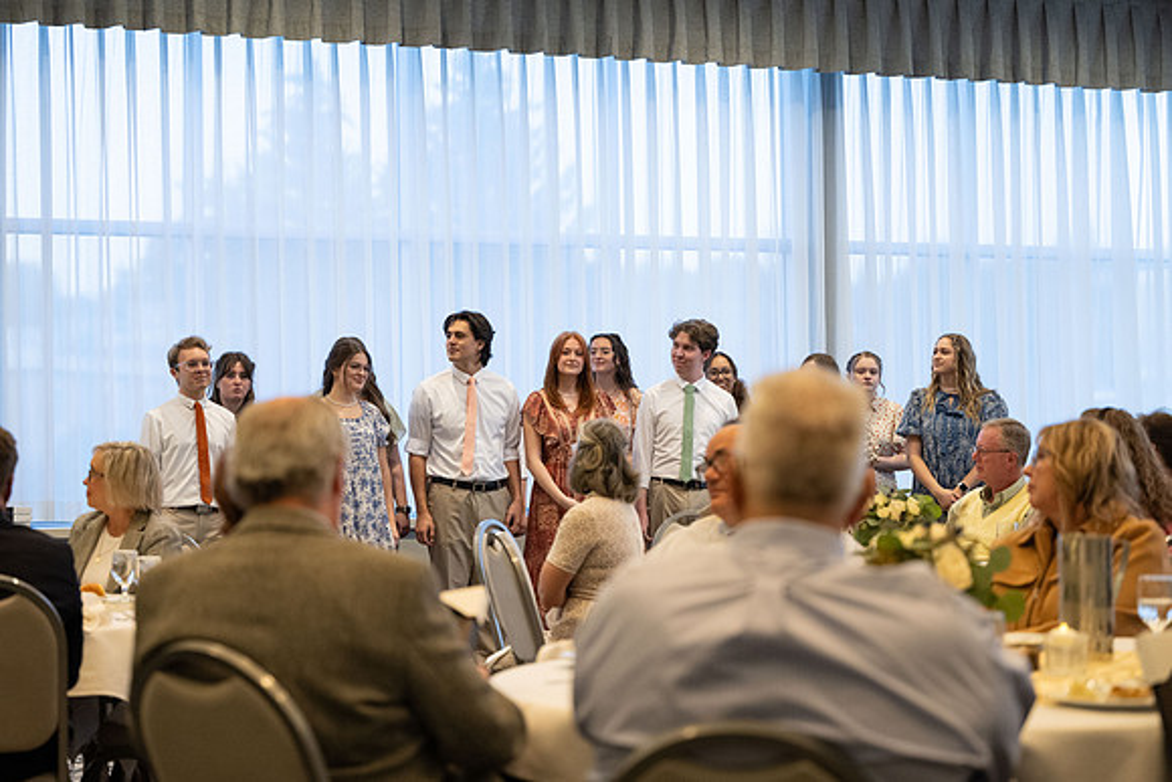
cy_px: 365
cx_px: 572
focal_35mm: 76
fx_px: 2486
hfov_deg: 26.5
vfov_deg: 17.9
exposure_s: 1/320
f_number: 2.8
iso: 2500
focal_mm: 70
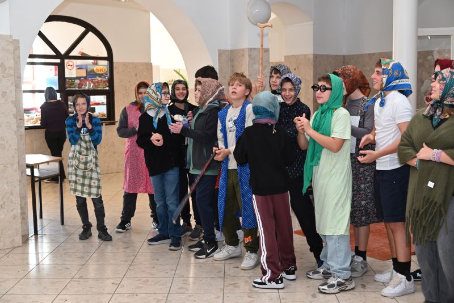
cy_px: 152
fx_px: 606
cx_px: 227
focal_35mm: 48
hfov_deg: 41.1
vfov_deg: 28.1
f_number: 5.3
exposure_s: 1/100
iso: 1600
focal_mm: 48
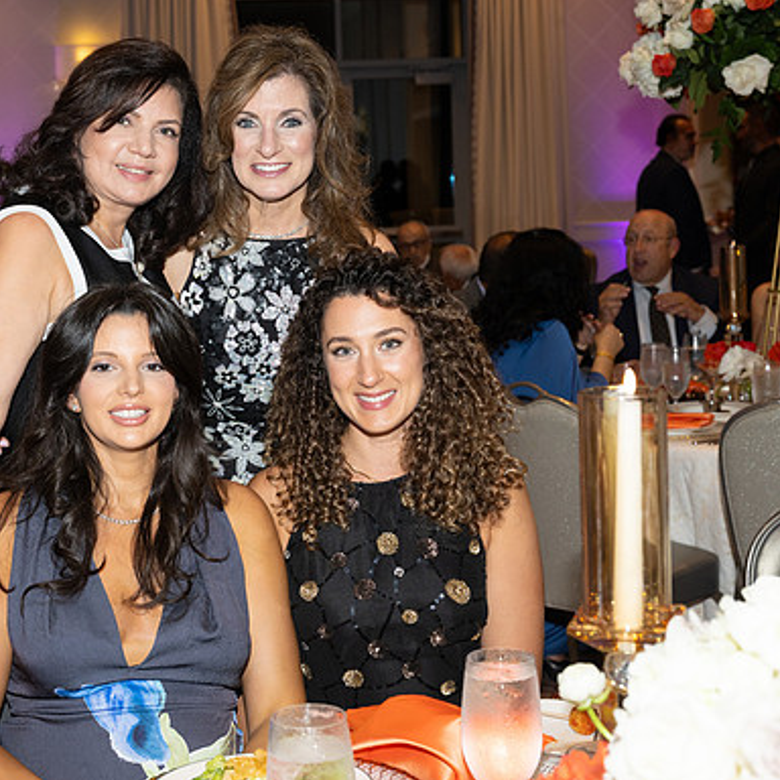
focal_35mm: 59
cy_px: 391
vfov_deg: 29.1
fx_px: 1504
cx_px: 280
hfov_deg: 28.9
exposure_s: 1/100
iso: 800
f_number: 5.6
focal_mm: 46
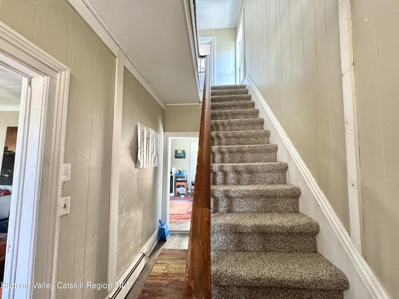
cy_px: 150
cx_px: 200
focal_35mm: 14
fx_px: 161
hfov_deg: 102.1
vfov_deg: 85.7
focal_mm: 2.22
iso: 400
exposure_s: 1/60
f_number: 2.2
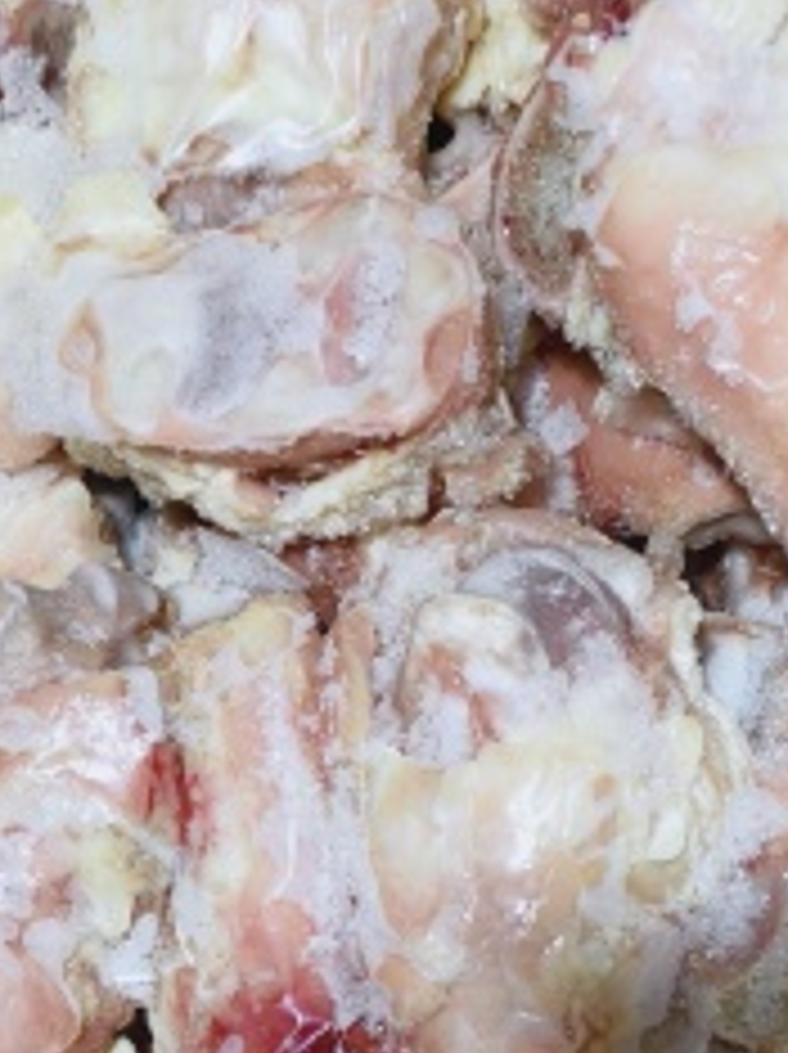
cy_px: 1078
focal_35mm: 105
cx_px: 126
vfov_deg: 18.2
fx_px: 3193
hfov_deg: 14.0
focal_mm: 6.54
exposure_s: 1/50
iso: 712
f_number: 1.57
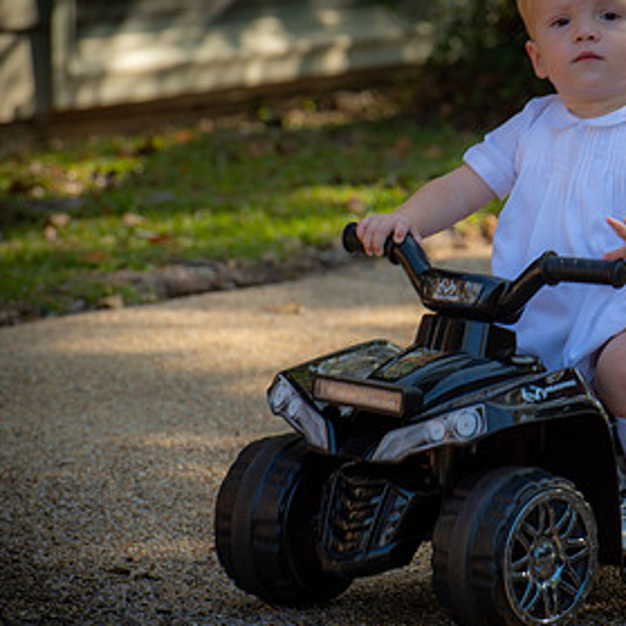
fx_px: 7222
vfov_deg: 5.0
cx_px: 527
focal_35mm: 353
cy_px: 283
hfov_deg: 5.0
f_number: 7.1
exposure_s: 1/80
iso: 100
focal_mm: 200
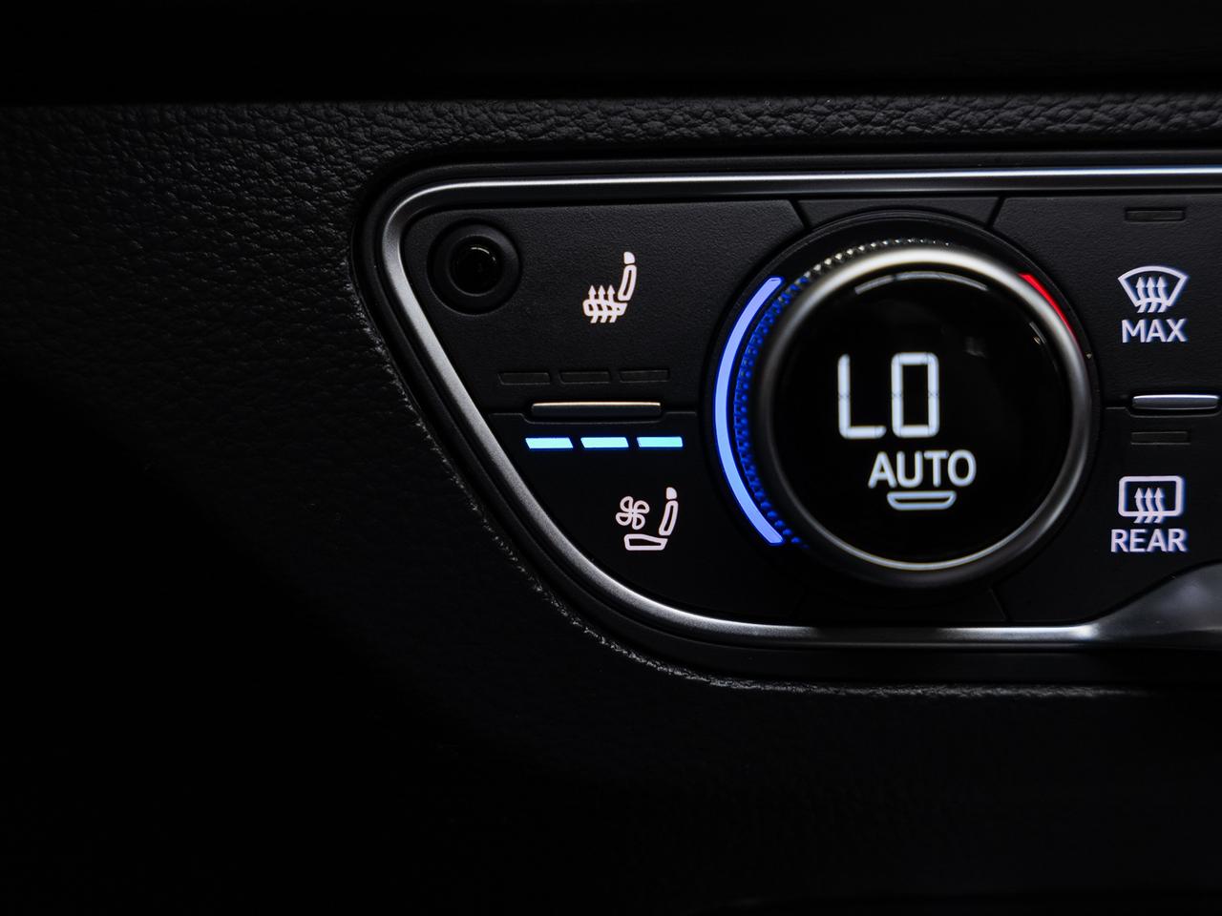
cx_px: 611
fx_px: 1989
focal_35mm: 56
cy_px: 458
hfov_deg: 34.1
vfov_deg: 25.9
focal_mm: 52.1
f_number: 4.5
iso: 1000
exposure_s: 1/40
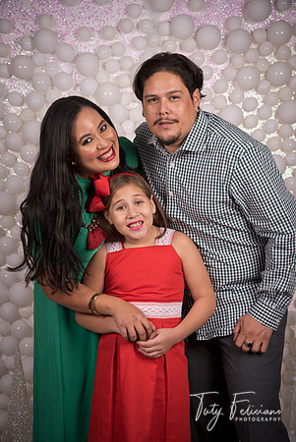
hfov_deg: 15.9
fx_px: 1058
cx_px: 148
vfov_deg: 23.6
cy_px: 221
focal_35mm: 86
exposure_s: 1/160
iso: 50
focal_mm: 86
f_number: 13
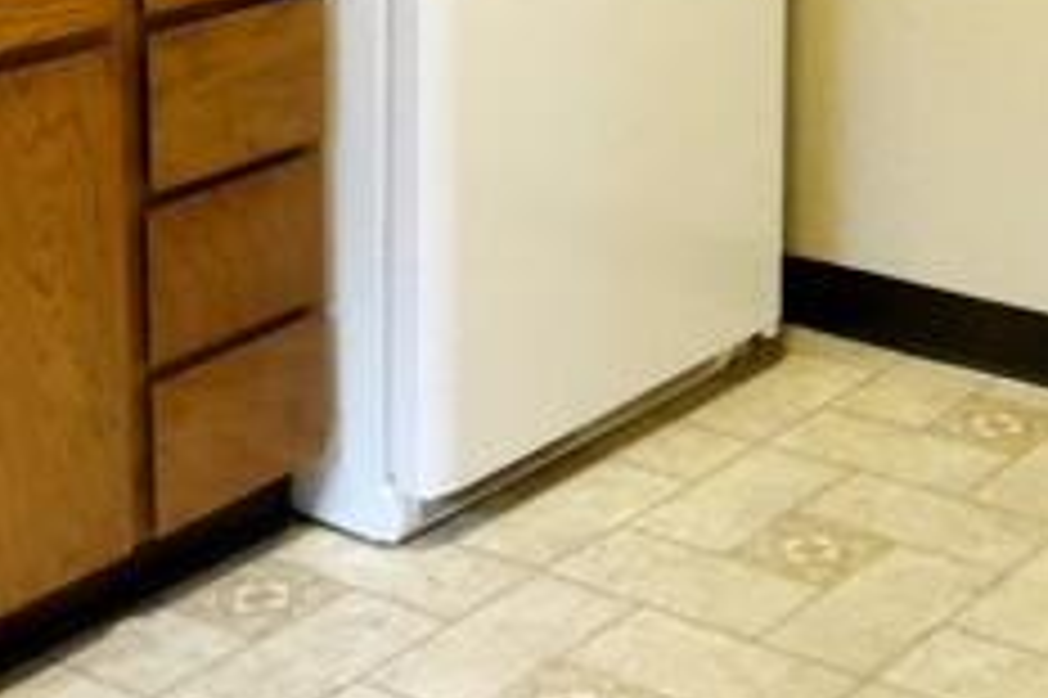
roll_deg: +1.1
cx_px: 787
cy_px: -284
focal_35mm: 80
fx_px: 2327
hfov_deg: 25.1
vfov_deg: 15.9
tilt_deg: -5.9
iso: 100
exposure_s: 1/15
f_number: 1.8
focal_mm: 4
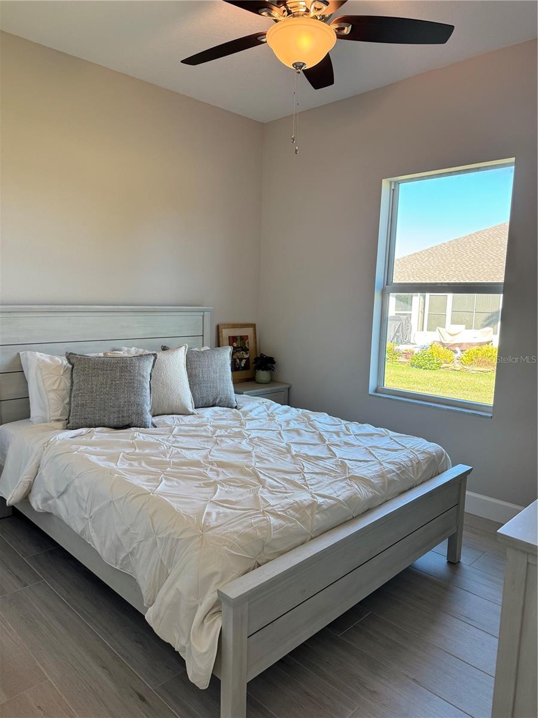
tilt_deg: -6.7
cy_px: 359
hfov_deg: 56.8
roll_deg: -0.7
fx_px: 497
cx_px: 269
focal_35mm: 24
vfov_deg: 71.6
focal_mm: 6.76
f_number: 1.78
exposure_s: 1/120
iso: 100
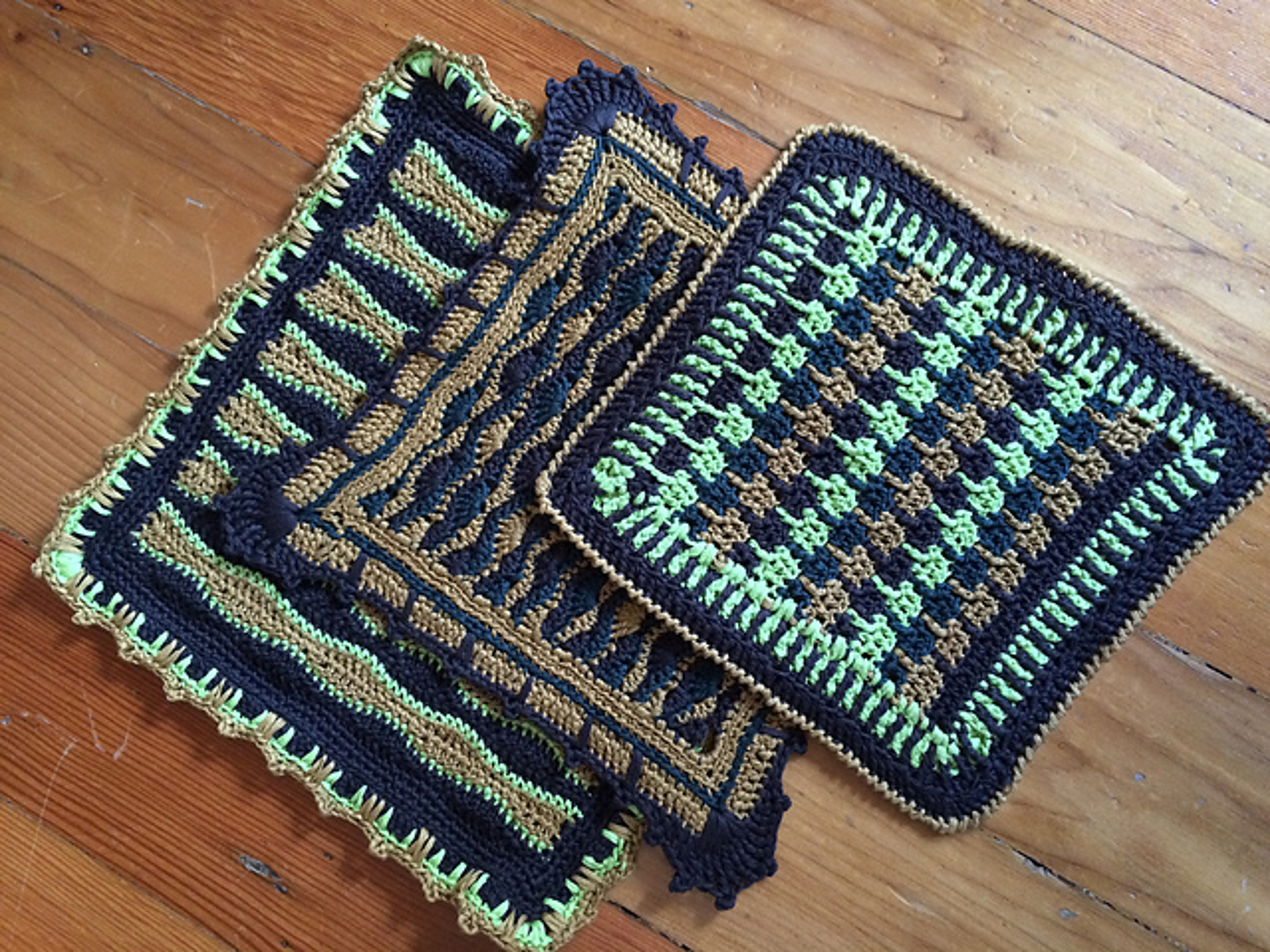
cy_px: 476
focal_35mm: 29
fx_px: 1064
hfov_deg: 61.7
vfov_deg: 48.2
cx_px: 635
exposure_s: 1/17
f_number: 2.2
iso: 320
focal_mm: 4.15
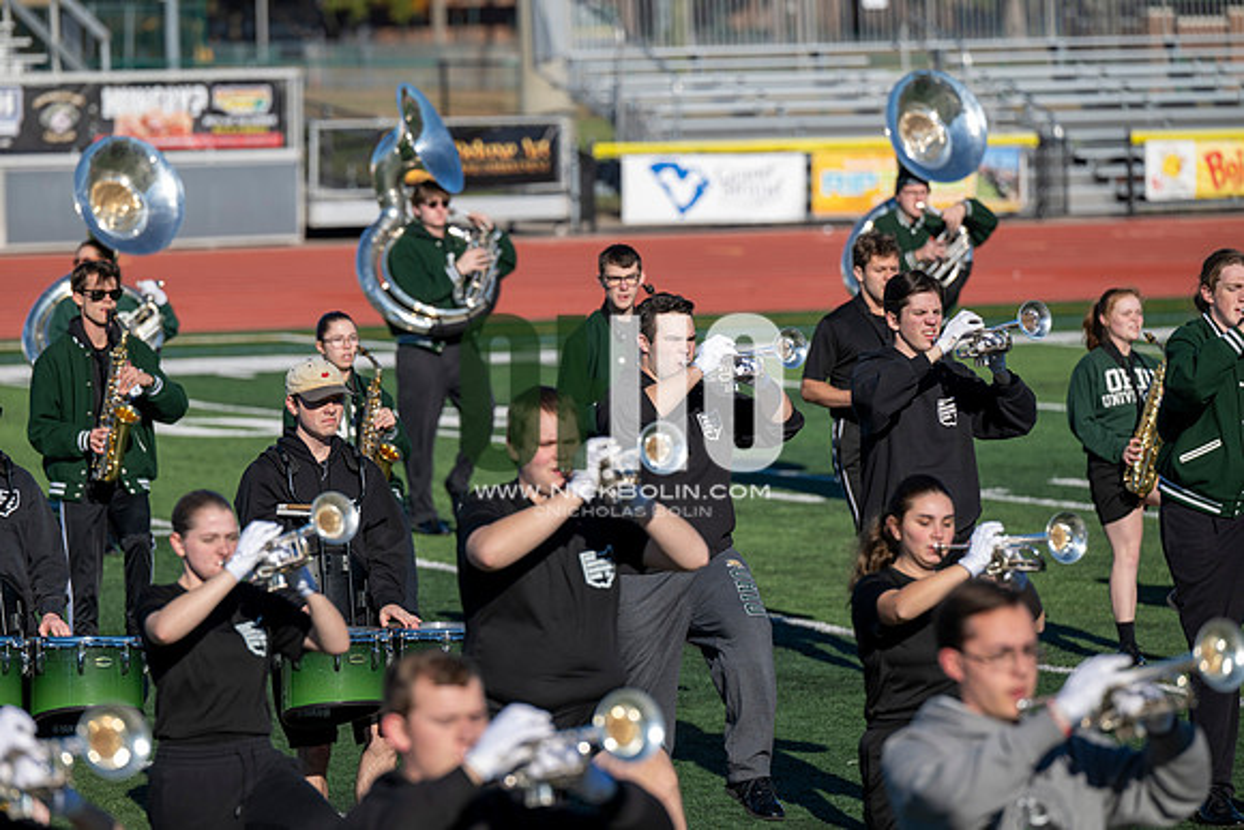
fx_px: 6912
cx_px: 622
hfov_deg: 10.3
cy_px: 415
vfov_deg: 6.9
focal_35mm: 200
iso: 160
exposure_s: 1/2000
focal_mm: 200
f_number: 4
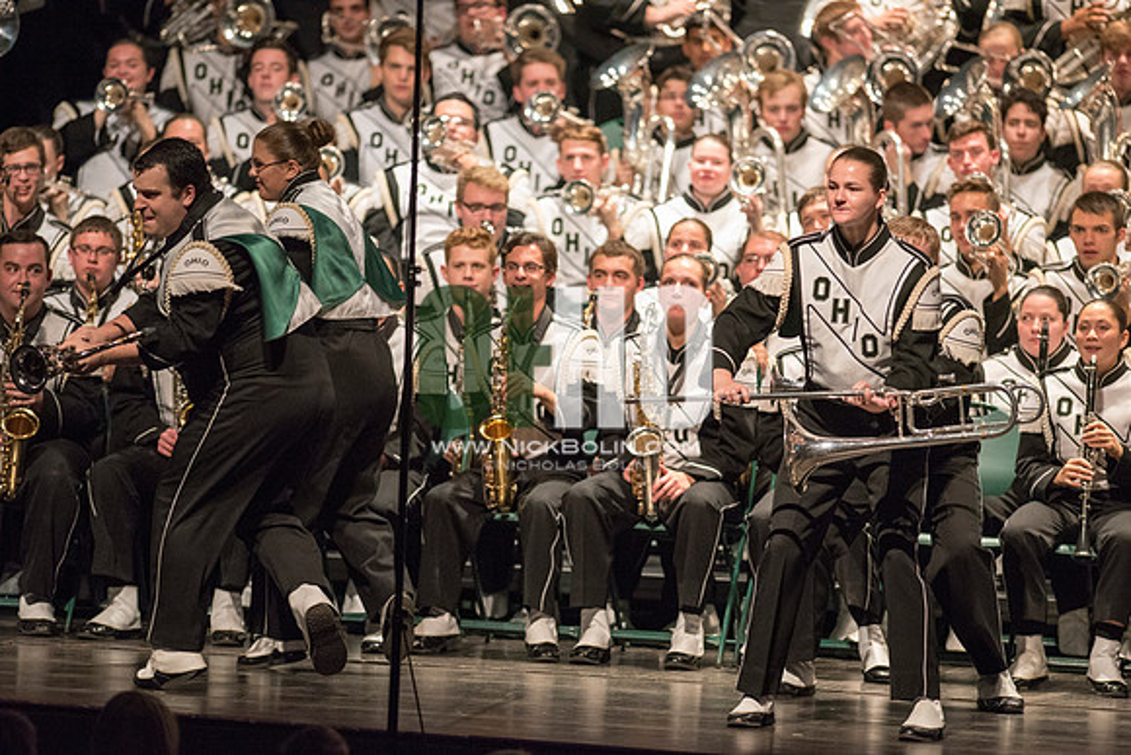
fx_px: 9427
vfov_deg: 4.6
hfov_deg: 6.9
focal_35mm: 300
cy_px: 378
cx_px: 566
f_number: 2.8
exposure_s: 1/500
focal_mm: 300
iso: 4000
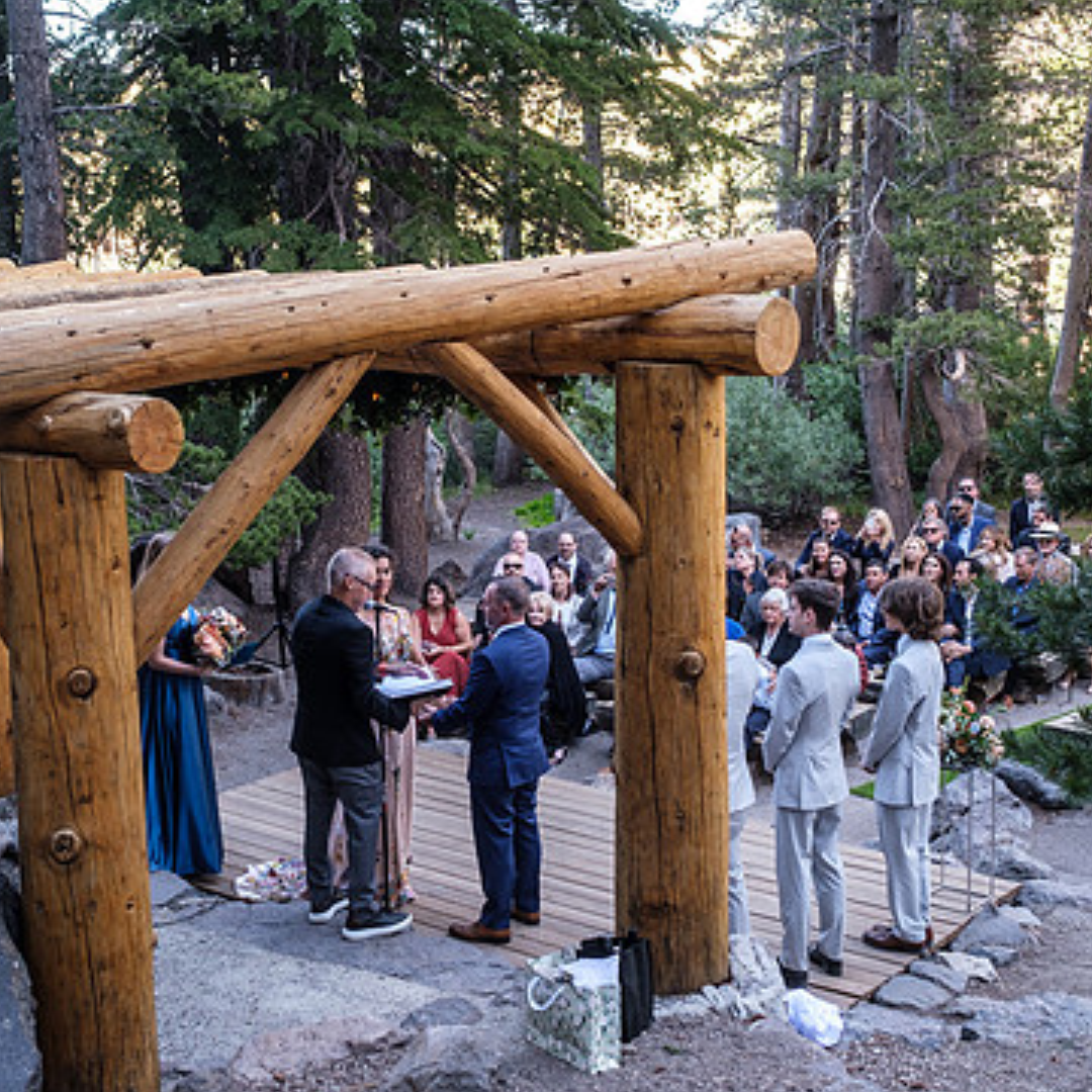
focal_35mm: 48
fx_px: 1713
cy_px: 554
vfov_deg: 35.4
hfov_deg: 35.4
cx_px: 540
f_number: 3.6
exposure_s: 1/55
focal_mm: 23
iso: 160
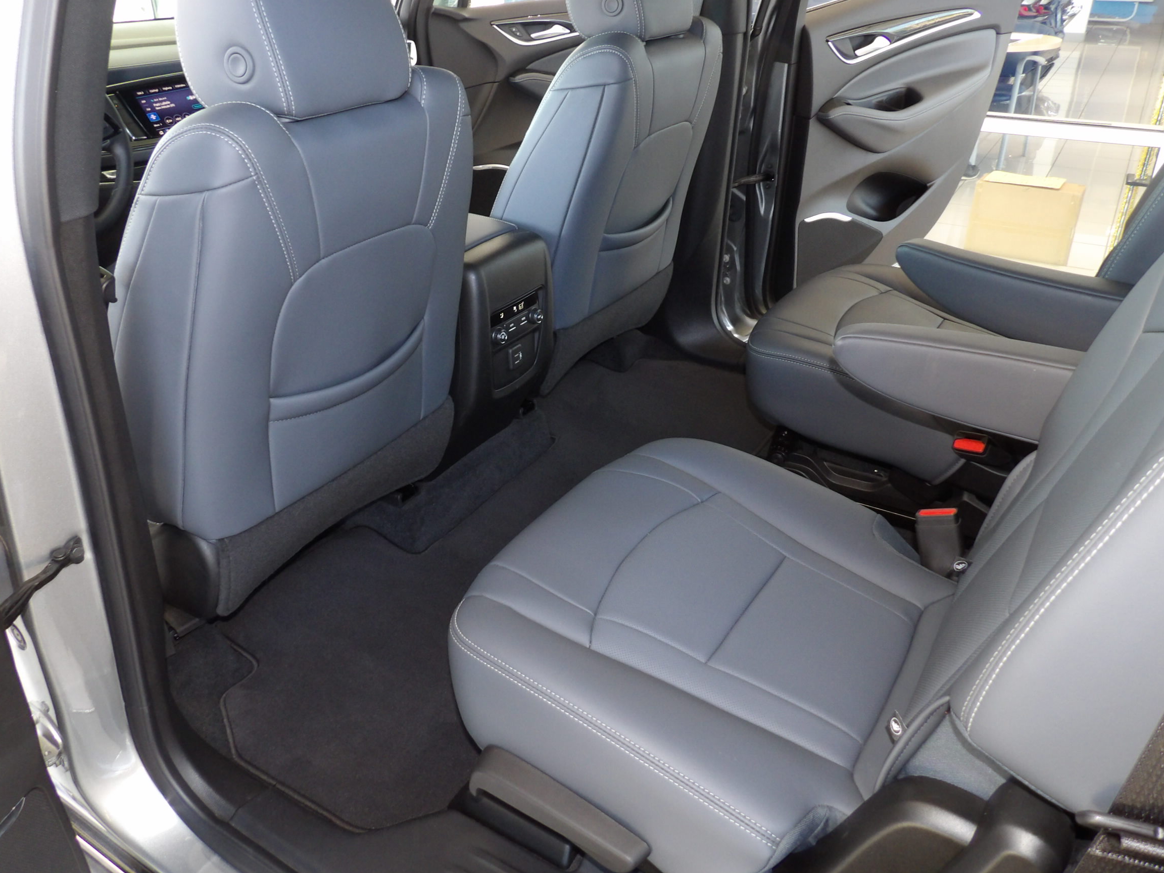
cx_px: 552
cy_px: 393
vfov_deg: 51.3
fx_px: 908
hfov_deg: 65.3
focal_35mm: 27
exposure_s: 1/33
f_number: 3.2
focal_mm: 4.3
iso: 200
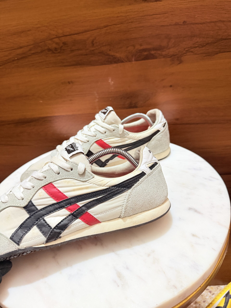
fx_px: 214
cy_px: 154
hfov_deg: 56.8
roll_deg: +6.5
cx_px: 116
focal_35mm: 24
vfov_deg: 71.6
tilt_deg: -28.3
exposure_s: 1/50
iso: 400
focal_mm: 6.76
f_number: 1.78
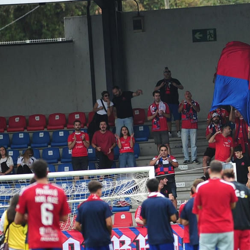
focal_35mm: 696
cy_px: 166
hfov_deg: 2.5
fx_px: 5687
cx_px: 318
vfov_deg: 2.5
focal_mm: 300
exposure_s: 1/1000
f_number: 3.5
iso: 500
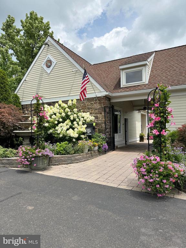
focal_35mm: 24
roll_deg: +0.4
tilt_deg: +1.4
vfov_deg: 71.6
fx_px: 172
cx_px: 93
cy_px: 124
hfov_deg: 56.8
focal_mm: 6.86
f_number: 1.78
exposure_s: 1/5848
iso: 80
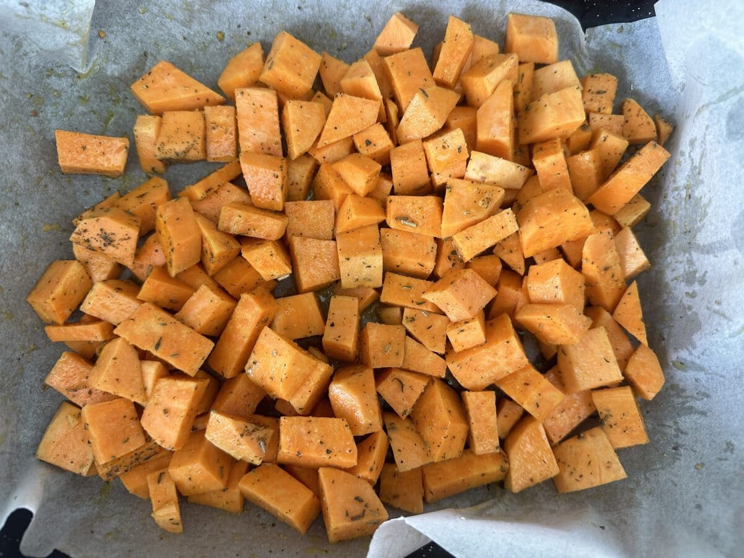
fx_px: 516
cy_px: 279
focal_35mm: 24
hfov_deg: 71.6
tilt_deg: -83.4
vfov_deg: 56.8
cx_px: 372
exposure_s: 1/60
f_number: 1.78
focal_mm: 6.86
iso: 250
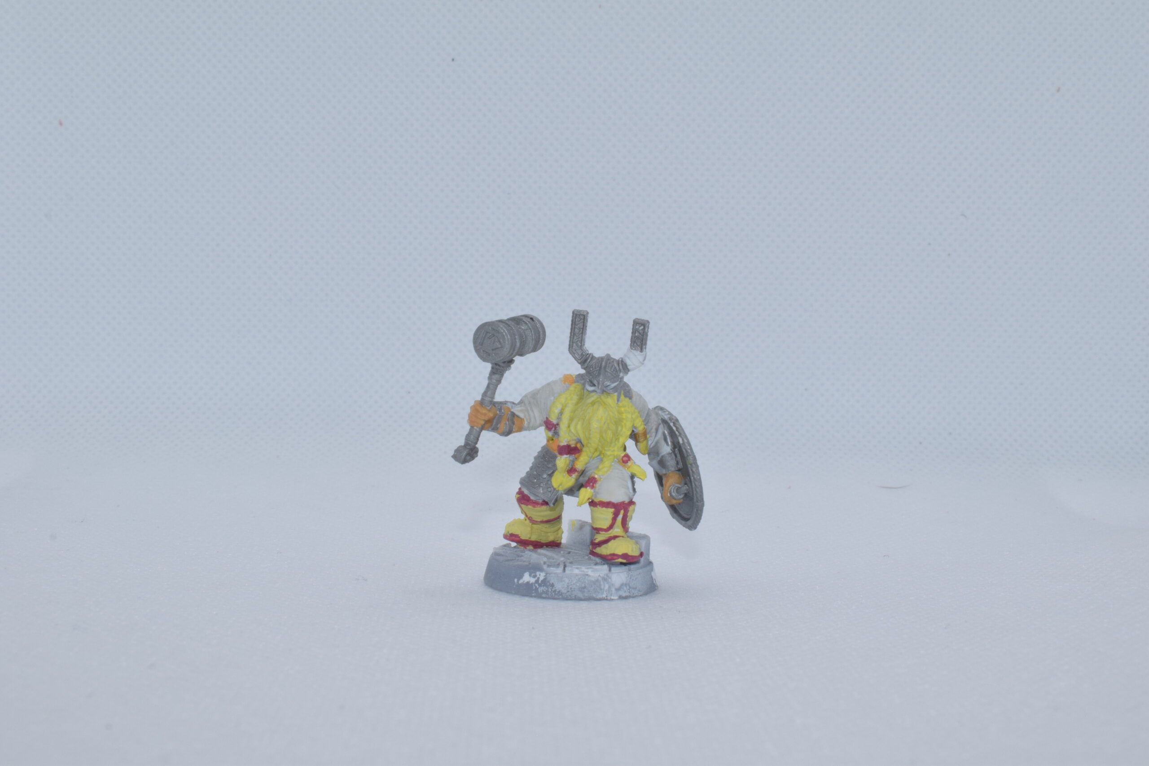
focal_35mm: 52
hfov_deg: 37.8
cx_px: 574
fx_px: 1676
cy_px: 383
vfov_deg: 25.8
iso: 800
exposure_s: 1/125
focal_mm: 35
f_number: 22
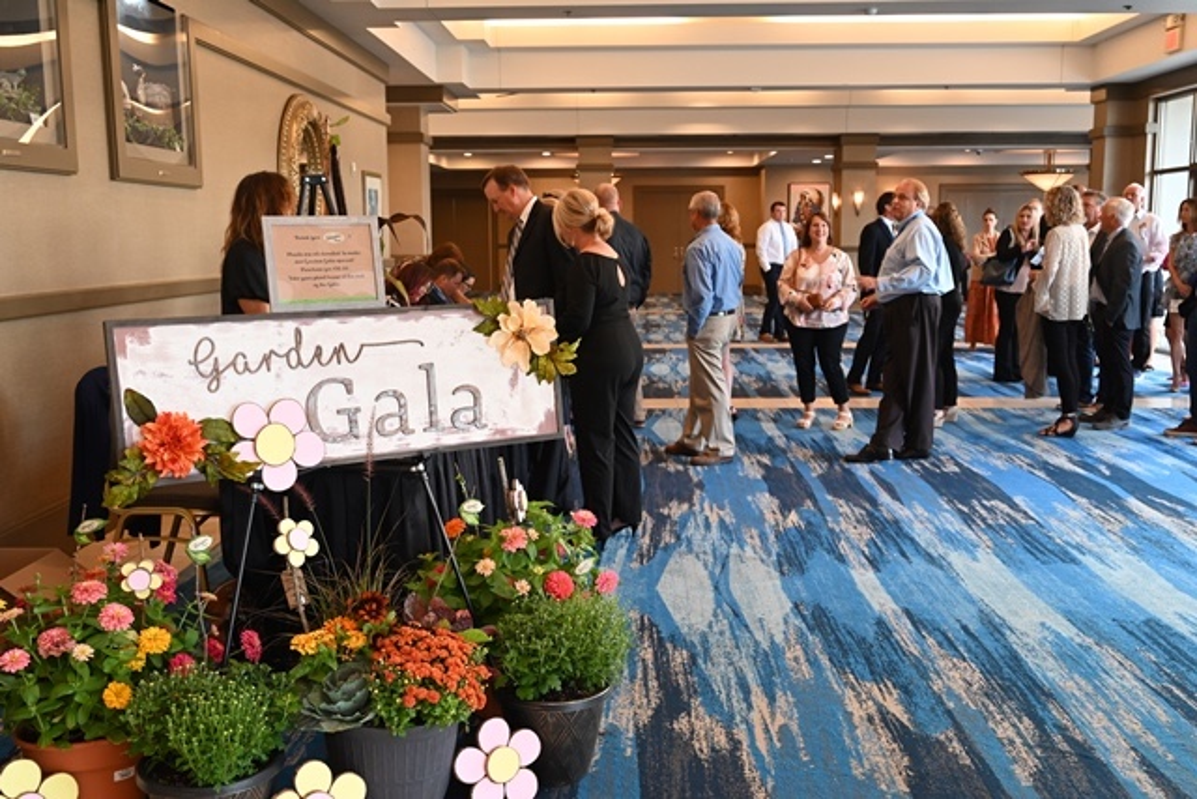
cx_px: 598
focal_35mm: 35
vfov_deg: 37.9
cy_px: 400
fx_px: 1164
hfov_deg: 54.4
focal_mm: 35
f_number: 5
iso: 1800
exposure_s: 1/60
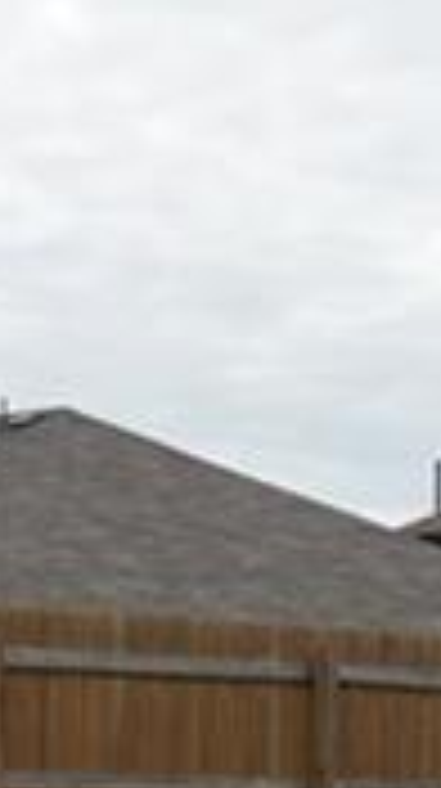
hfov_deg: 8.1
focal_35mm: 147
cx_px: -99
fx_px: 3066
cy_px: 1225
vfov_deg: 13.7
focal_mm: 16
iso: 200
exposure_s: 1/2000
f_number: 4
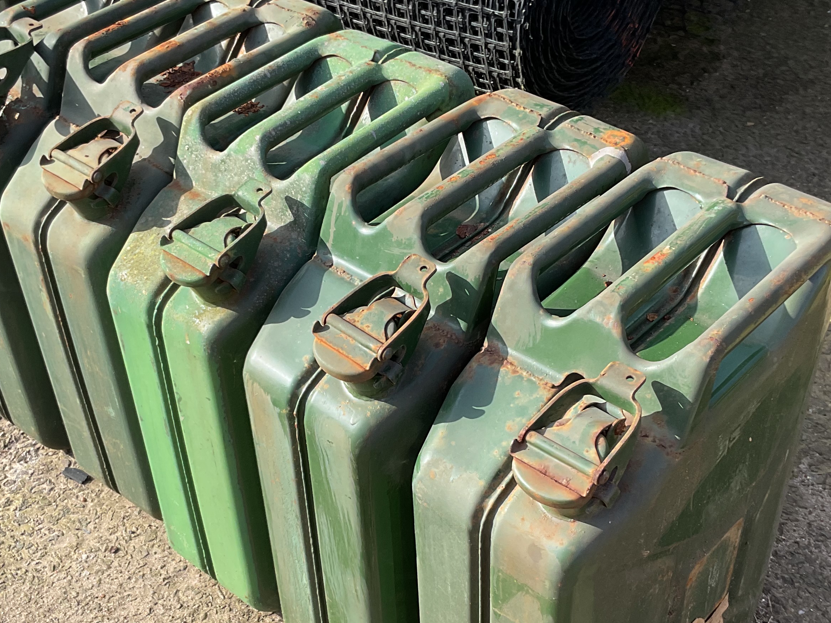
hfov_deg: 38.2
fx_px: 1200
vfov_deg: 29.0
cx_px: 387
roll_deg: +2.4
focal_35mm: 50
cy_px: 384
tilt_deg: -41.3
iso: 16
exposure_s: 1/599
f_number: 1.8
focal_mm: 3
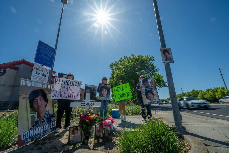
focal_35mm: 14
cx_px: 114
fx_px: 89
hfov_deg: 104.3
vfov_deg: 81.2
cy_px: 76
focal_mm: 14
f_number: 22
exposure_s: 1/30
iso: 64
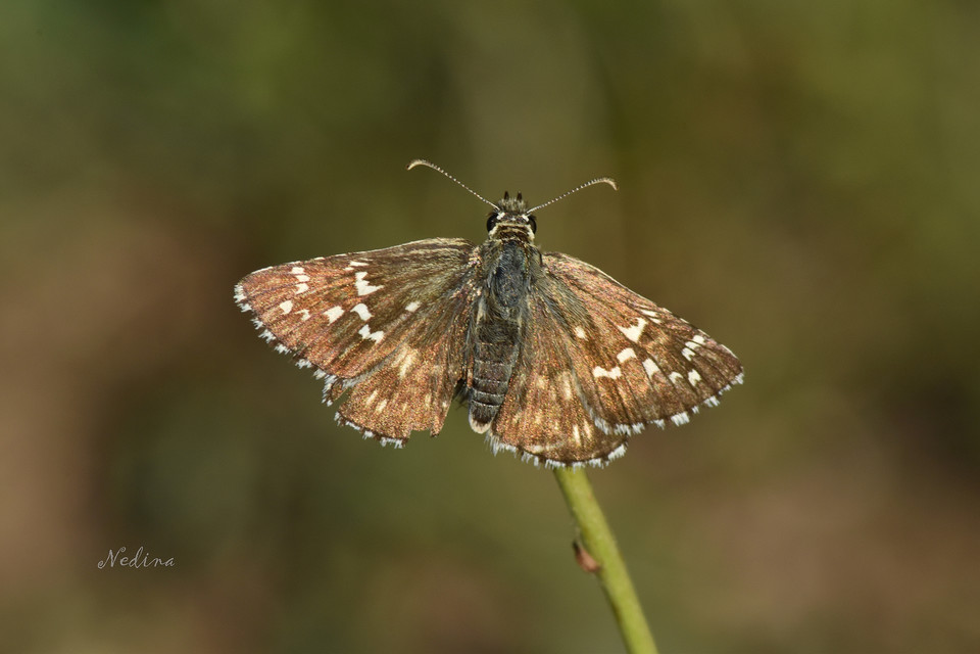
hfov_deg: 4.6
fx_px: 12249
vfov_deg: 3.1
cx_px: 490
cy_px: 327
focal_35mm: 450
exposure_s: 1/400
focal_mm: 300
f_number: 20
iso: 400
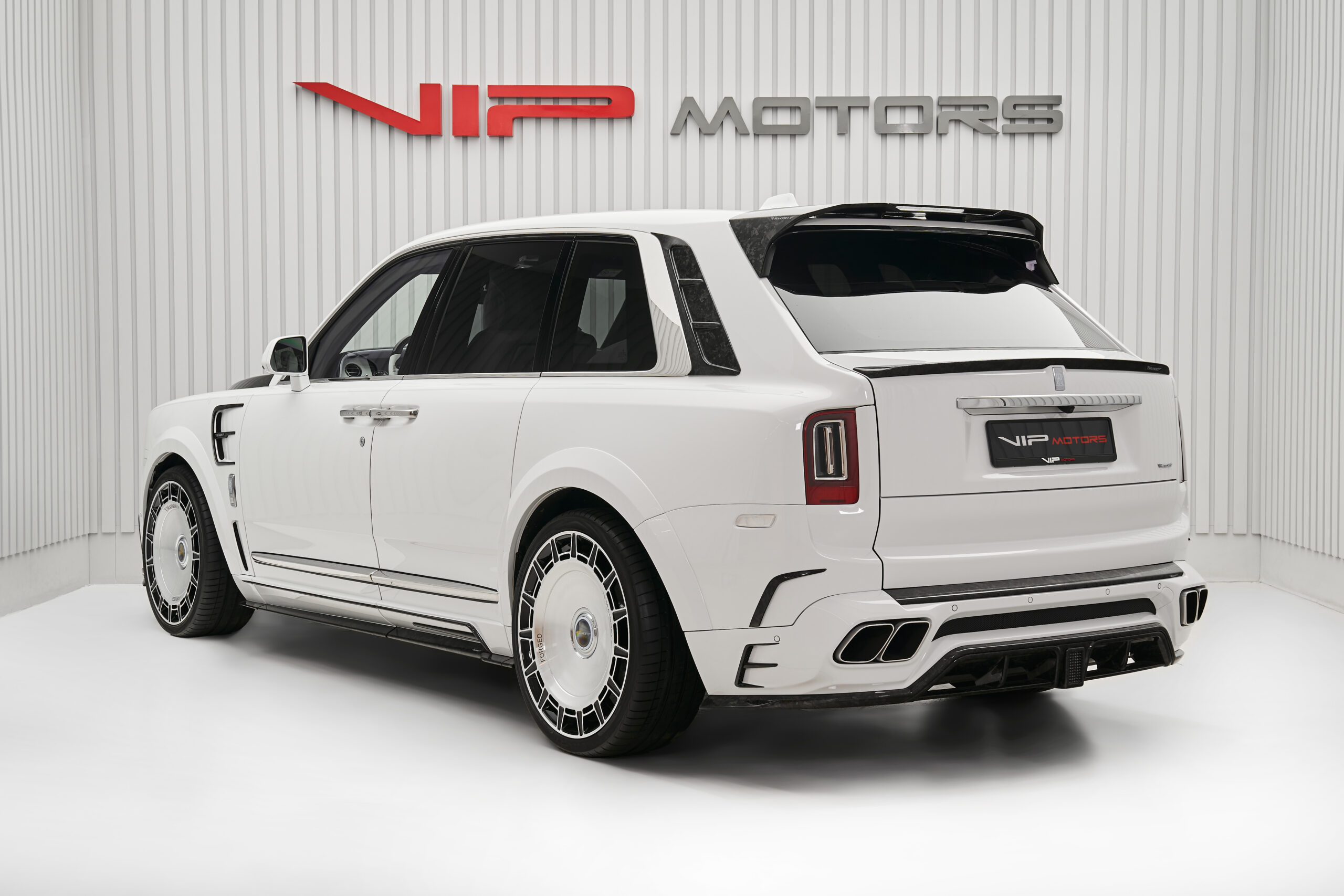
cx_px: 672
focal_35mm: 47
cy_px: 448
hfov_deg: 41.9
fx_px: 1755
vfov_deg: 28.7
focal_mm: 47
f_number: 9
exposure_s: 1/6
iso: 125
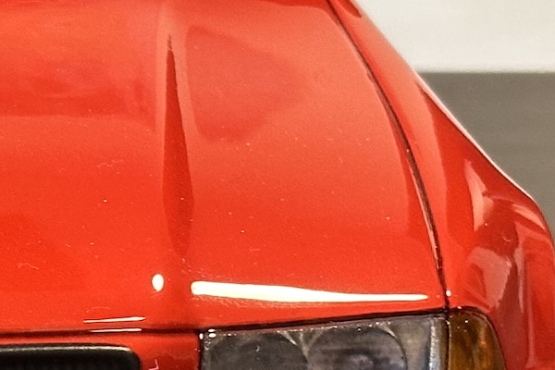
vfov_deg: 6.6
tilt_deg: -15.8
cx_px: -178
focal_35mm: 208
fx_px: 3206
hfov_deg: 9.7
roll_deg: -0.8
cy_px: 211
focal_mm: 6.86
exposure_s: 1/33
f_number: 1.78
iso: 320
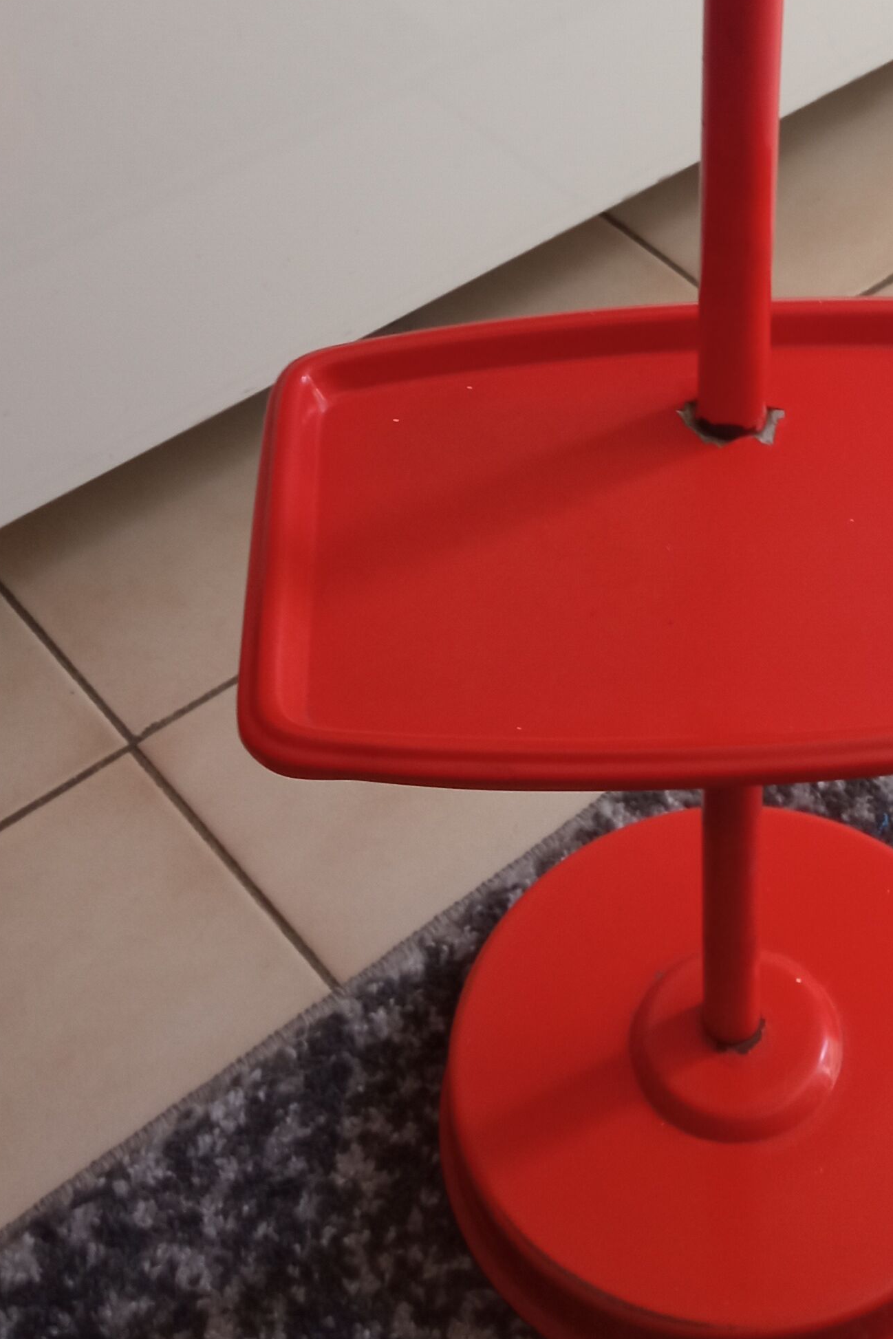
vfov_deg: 31.5
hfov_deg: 22.3
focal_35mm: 60
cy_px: 89
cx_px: 723
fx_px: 2232
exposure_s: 1/33.3
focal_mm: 3.79
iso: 122
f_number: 2.2
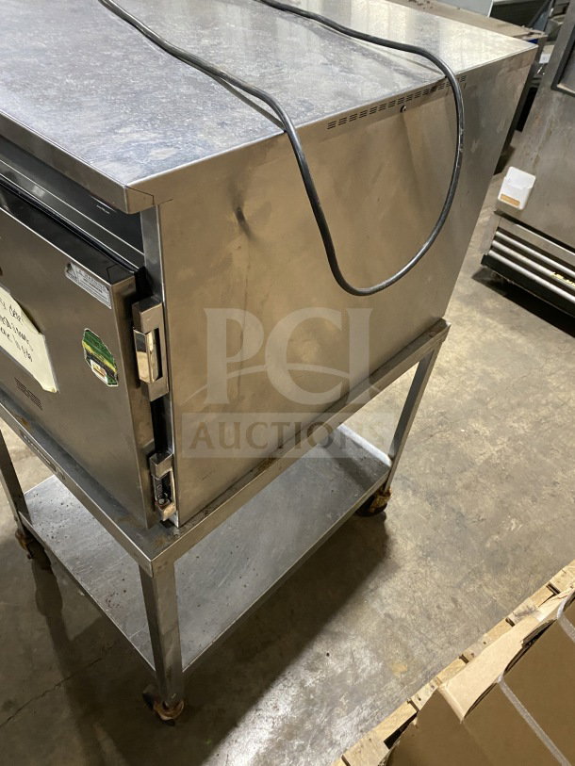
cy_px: 383
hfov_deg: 53.1
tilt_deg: -41.5
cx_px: 288
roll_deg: -7.0
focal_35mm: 26
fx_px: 576
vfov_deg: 67.3
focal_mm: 4.25
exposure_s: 1/56
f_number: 1.8
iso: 500
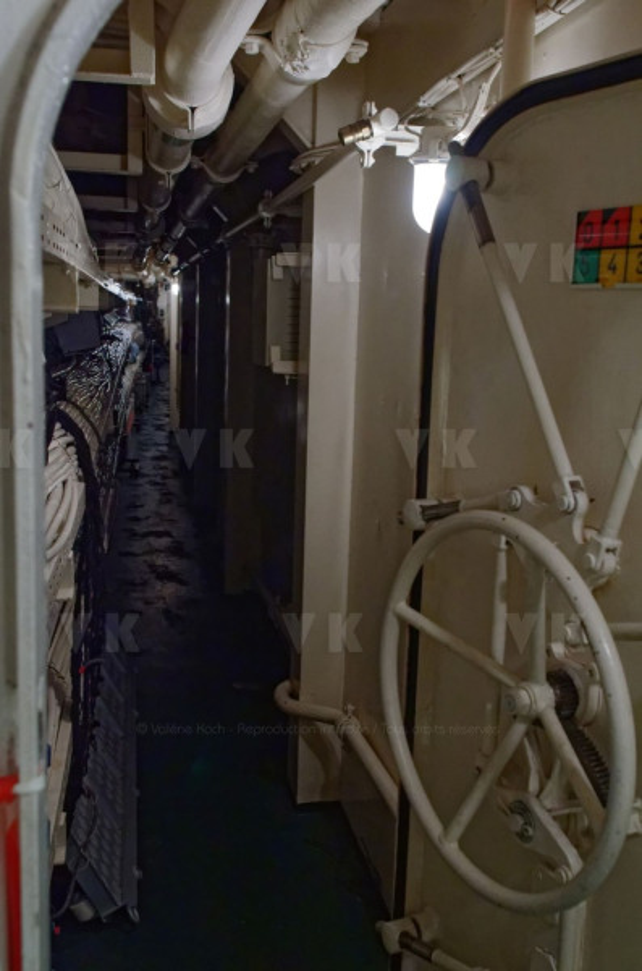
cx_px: 321
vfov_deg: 53.2
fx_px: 968
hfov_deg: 36.7
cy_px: 486
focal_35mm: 36
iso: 800
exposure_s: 1/40
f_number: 6.3
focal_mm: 24
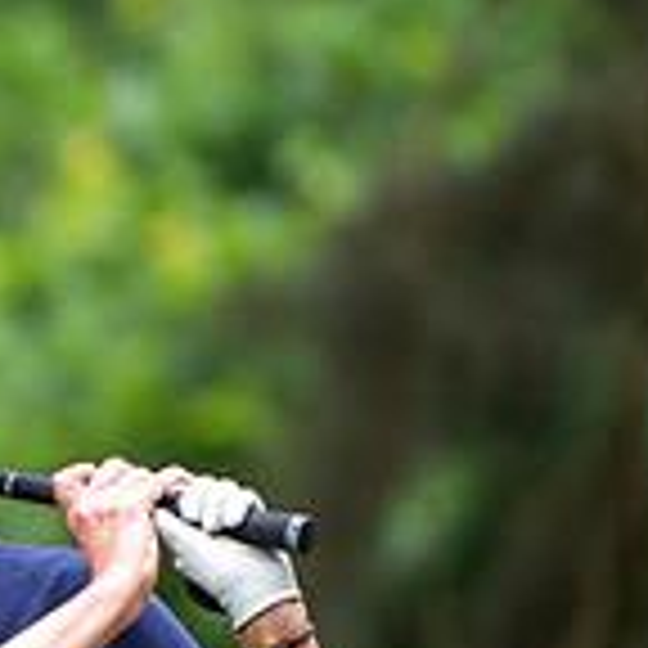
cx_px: -644
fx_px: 21814
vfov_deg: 1.7
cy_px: 578
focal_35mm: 1030
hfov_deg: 1.7
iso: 800
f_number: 3.2
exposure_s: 1/1600
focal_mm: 200
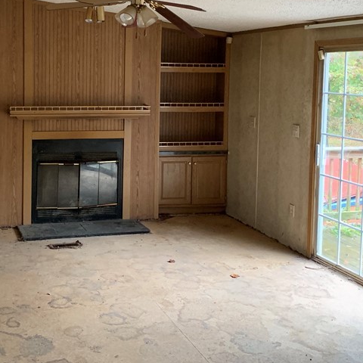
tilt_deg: -2.3
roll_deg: -0.4
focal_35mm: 49
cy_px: 110
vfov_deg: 34.2
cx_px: 96
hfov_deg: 34.0
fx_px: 581
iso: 320
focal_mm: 4.25
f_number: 1.8
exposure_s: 1/60
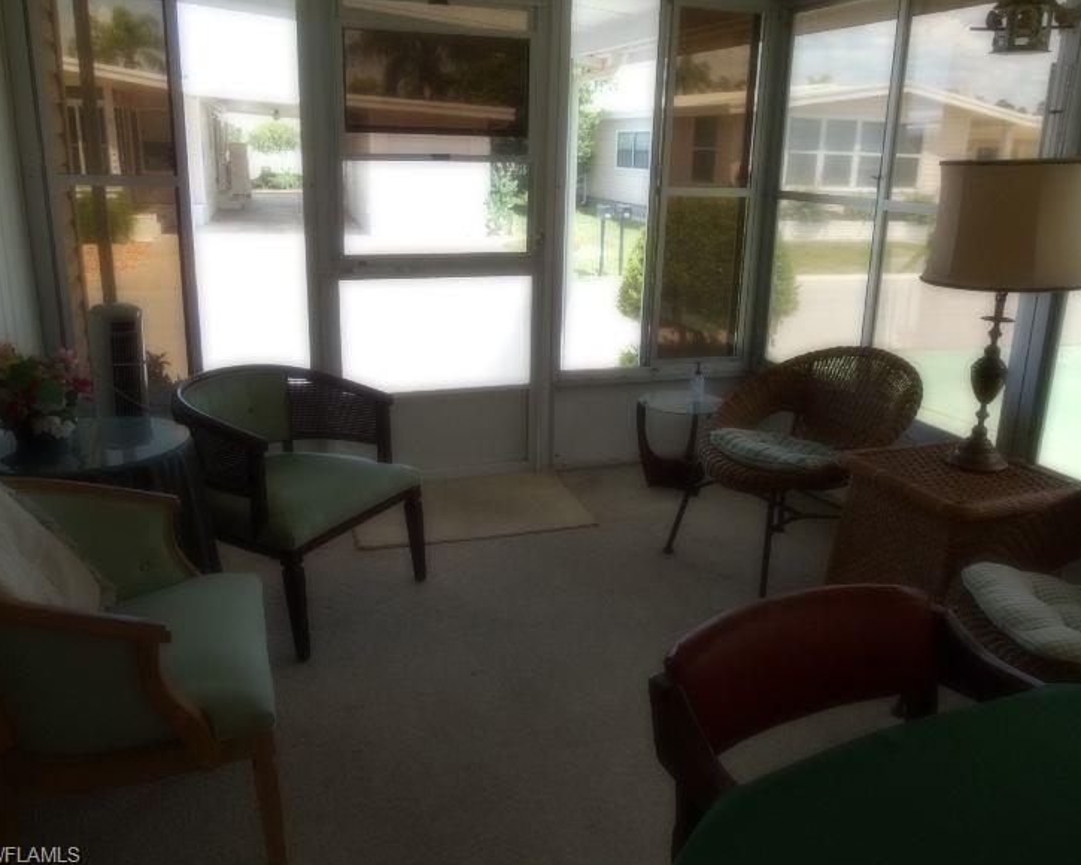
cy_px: 422
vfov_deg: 51.5
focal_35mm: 28
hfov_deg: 62.2
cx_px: 567
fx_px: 896
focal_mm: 4.7
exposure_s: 1/80
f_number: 3.4
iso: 80
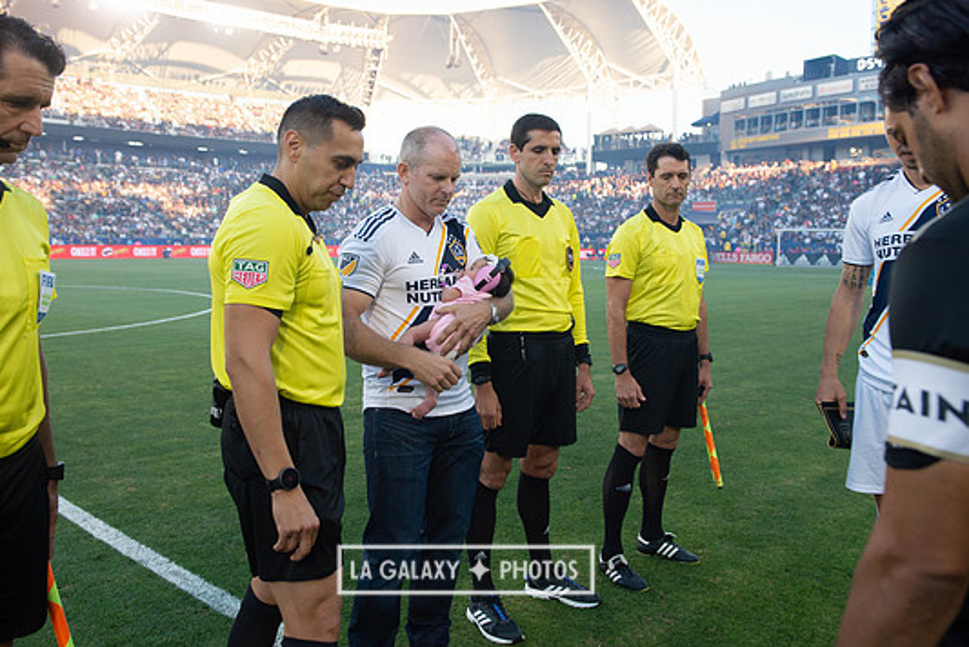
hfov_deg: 51.8
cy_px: 297
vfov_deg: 36.0
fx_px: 996
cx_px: 465
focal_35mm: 37
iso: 160
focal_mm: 34
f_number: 4.5
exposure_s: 1/500
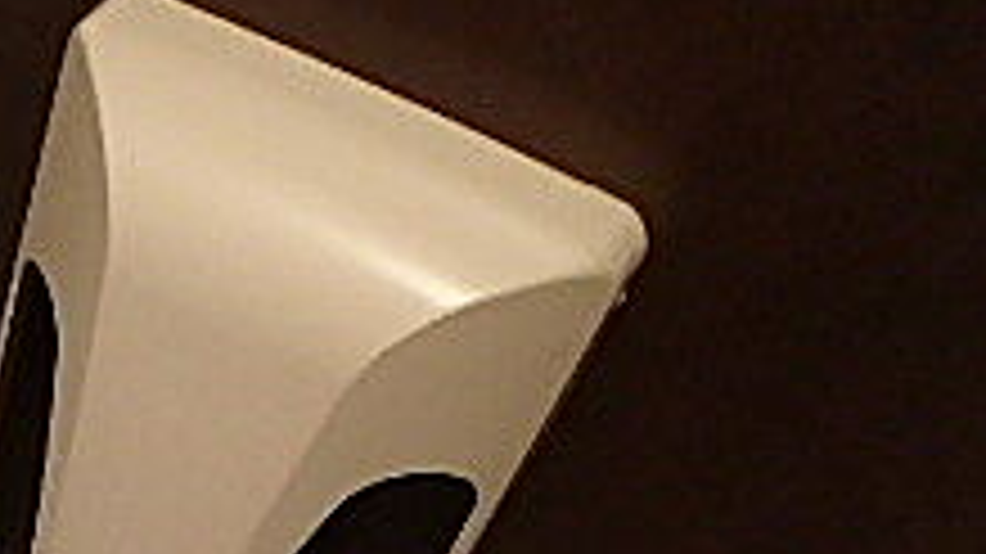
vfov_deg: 15.2
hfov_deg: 26.6
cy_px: 1031
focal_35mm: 67
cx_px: -293
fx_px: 1751
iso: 800
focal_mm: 3.7
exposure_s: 1/30
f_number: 3.5
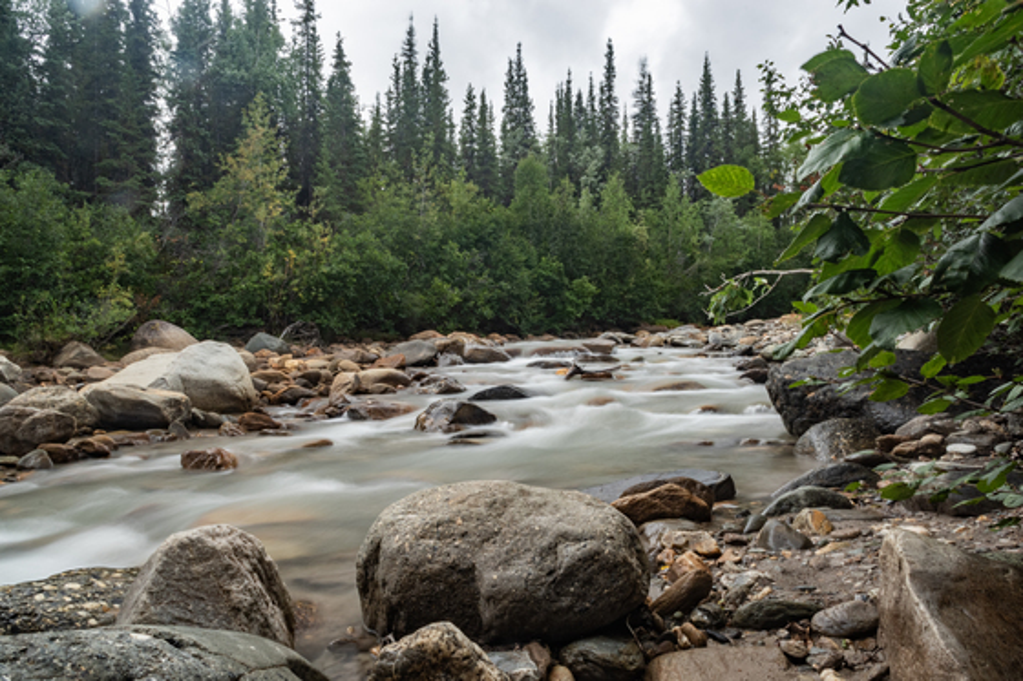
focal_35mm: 27
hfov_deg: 67.4
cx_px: 512
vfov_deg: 47.9
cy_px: 340
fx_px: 767
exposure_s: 3
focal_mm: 18
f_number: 22
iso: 200
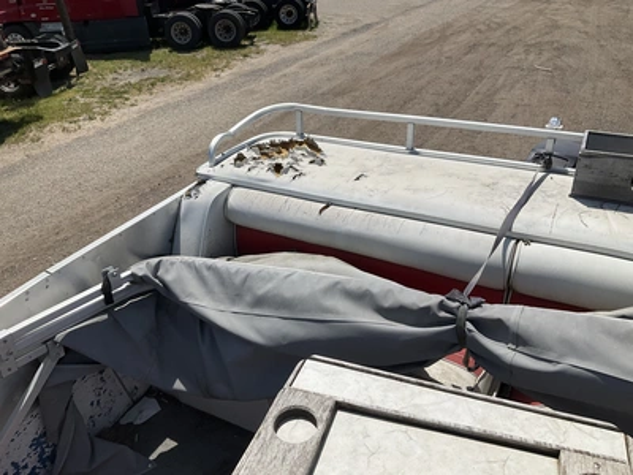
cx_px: 316
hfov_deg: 61.7
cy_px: 238
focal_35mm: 29
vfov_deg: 48.2
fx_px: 530
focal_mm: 3
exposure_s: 1/4065
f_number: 1.8
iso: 25
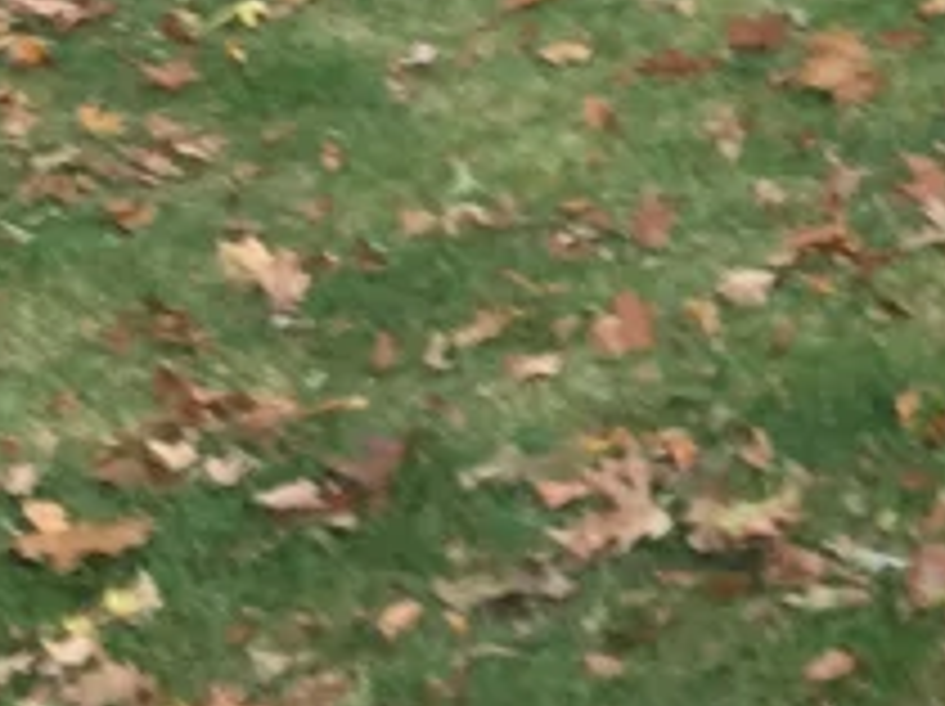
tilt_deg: -7.6
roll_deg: +1.1
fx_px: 5426
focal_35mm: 199
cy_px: -706
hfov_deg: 9.2
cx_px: 2061
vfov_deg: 7.2
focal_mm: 4.15
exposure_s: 1/40
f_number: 2.2
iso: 25
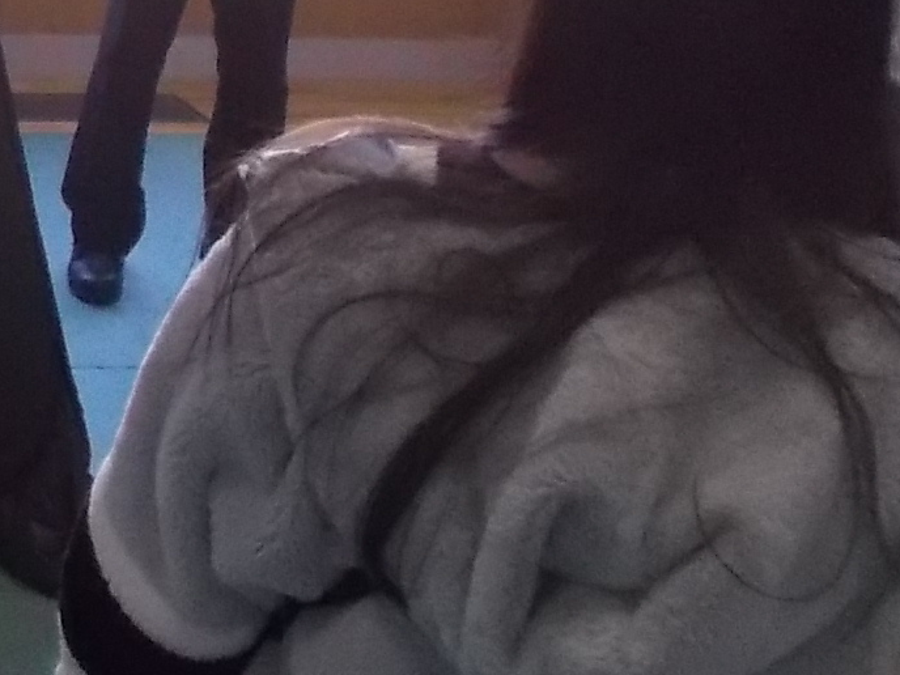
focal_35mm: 99
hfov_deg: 17.7
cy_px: -209
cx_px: -474
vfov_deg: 14.3
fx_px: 2574
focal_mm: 5.3
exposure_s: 1/160
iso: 400
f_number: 3.4
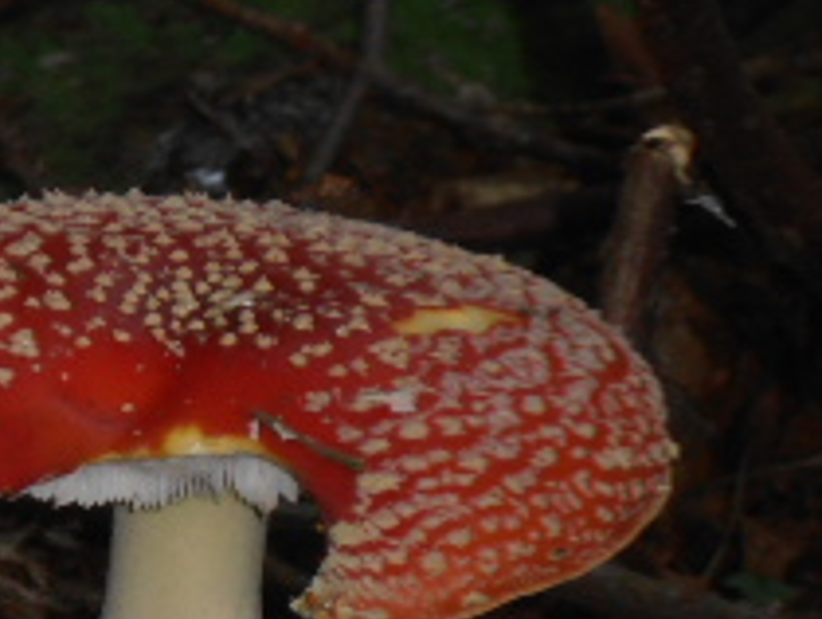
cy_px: 756
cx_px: 153
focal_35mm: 505
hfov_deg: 3.9
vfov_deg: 2.9
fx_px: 12006
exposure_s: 1/60
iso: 200
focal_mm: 29.44
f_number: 5.9
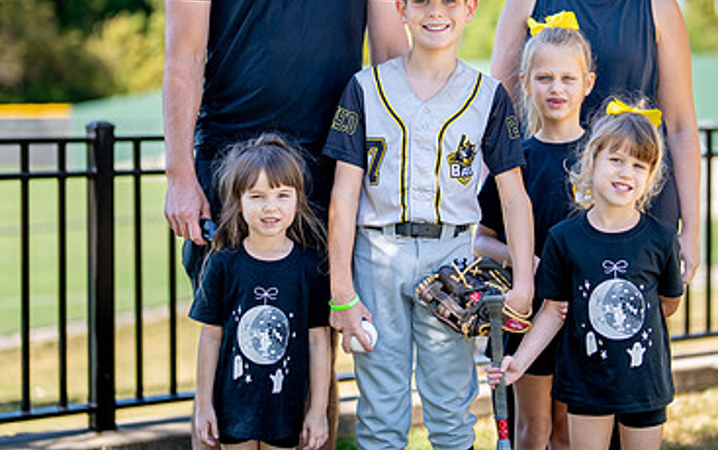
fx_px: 1782
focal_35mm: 91
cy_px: 150
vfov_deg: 14.4
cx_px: 428
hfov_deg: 22.7
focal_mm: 50
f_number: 1.2
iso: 100
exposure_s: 1/1600
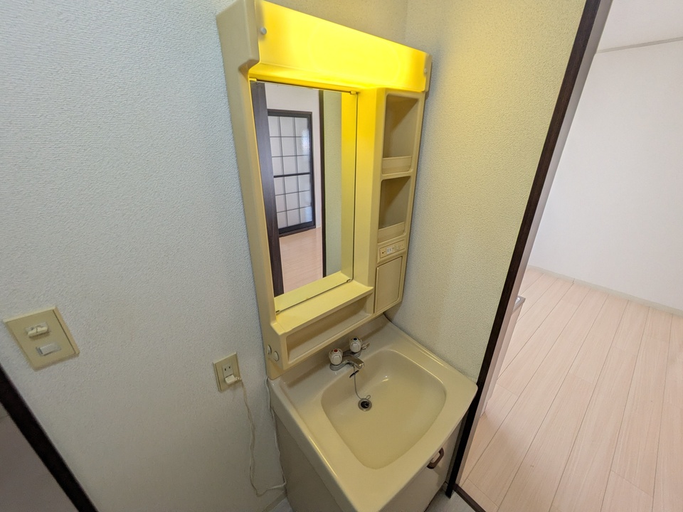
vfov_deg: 85.7
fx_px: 276
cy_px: 256
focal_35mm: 14
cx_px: 342
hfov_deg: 102.1
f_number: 2.2
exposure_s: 1/120
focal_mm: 1.83
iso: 183
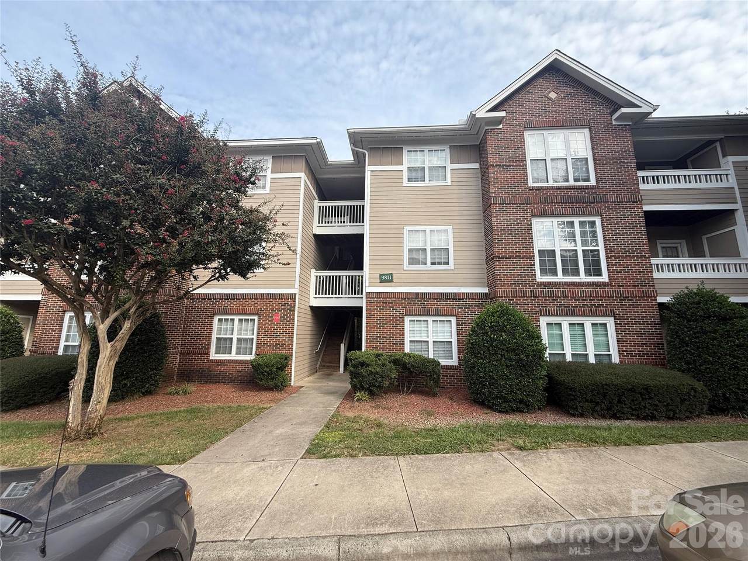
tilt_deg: +9.7
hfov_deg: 102.1
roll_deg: -0.7
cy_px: 280
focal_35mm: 14
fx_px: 303
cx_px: 374
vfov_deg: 85.7
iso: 50
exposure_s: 1/799
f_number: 2.2
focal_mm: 2.22
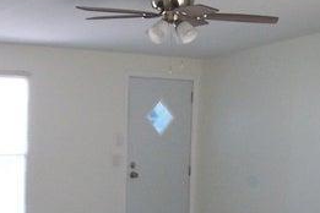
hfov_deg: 20.9
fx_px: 862
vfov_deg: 14.0
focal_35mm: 97
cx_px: 230
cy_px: 184
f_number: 2.8
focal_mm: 6.3
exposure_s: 1/30
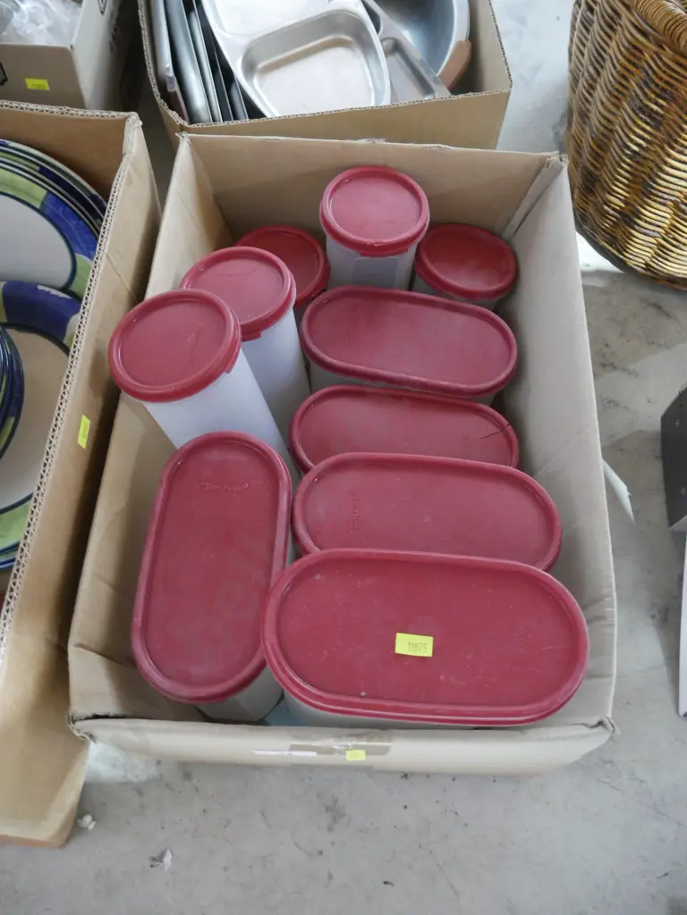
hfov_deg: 46.8
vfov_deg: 60.0
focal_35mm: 30
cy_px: 458
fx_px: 794
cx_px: 344
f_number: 3.6
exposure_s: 1/20
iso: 3200
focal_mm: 15
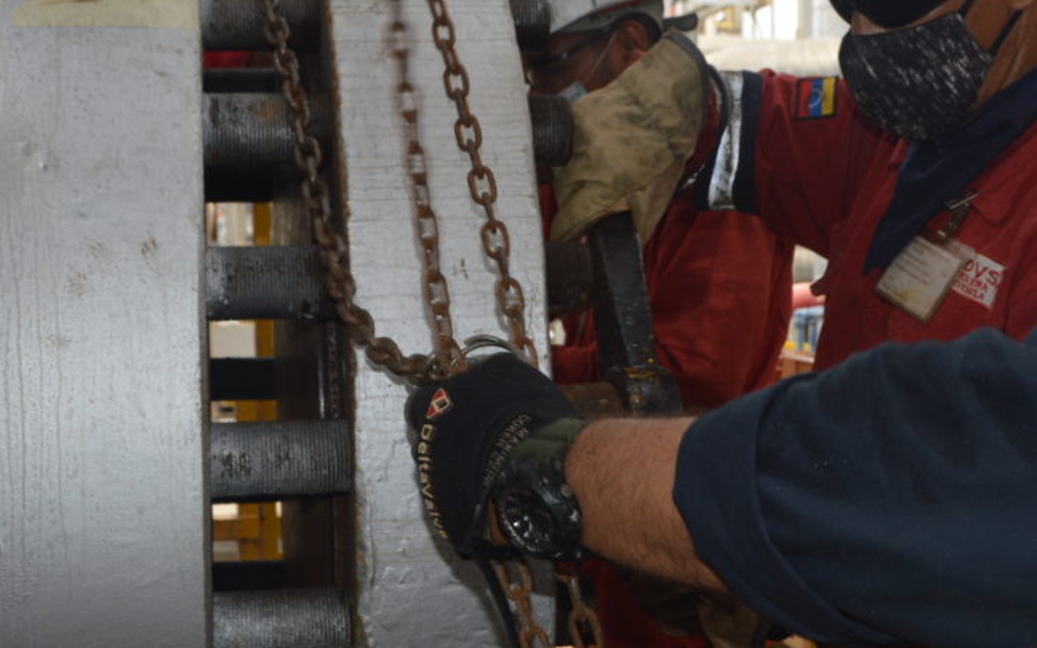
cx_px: 575
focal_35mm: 57
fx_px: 1611
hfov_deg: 35.7
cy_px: 290
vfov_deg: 22.7
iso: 100
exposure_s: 1/60
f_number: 8
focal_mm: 26
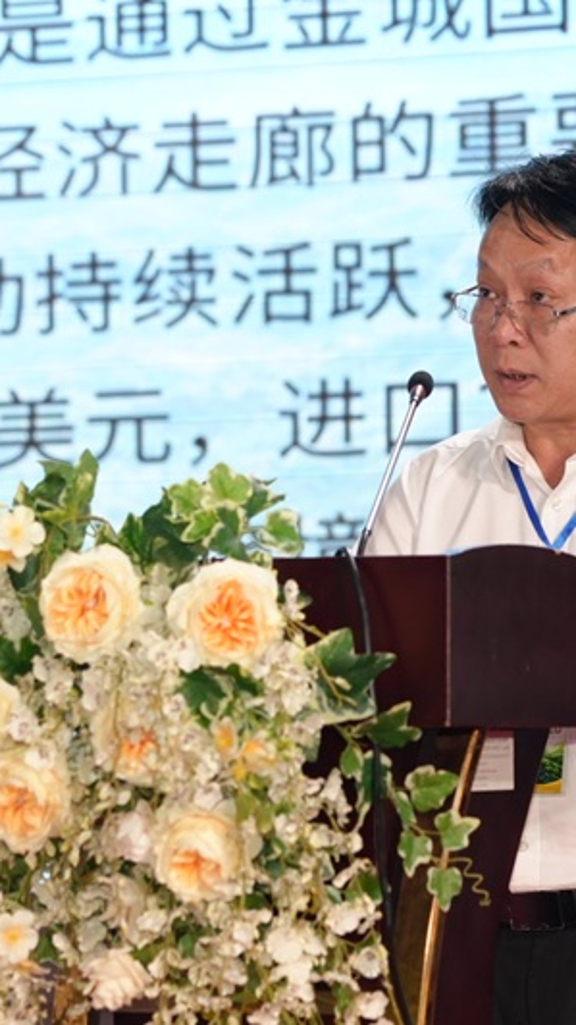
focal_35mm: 205
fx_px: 5570
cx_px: 470
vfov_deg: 10.5
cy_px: 512
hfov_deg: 5.9
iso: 320
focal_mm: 87.1
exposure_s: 1/160
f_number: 3.5
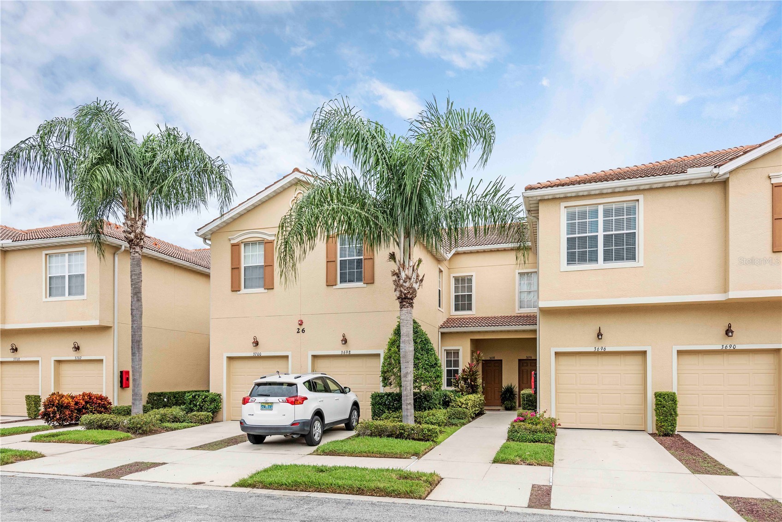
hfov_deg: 76.1
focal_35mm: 23
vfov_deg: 55.1
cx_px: 391
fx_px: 500
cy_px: 261
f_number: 8
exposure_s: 1/400
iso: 320
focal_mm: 23
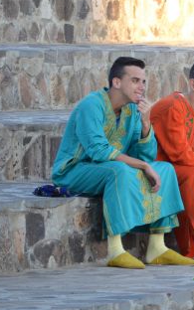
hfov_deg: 2.1
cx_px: 273
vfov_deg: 3.4
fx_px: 5304
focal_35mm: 627
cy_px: 148
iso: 400
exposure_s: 1/400
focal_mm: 200
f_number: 5.6
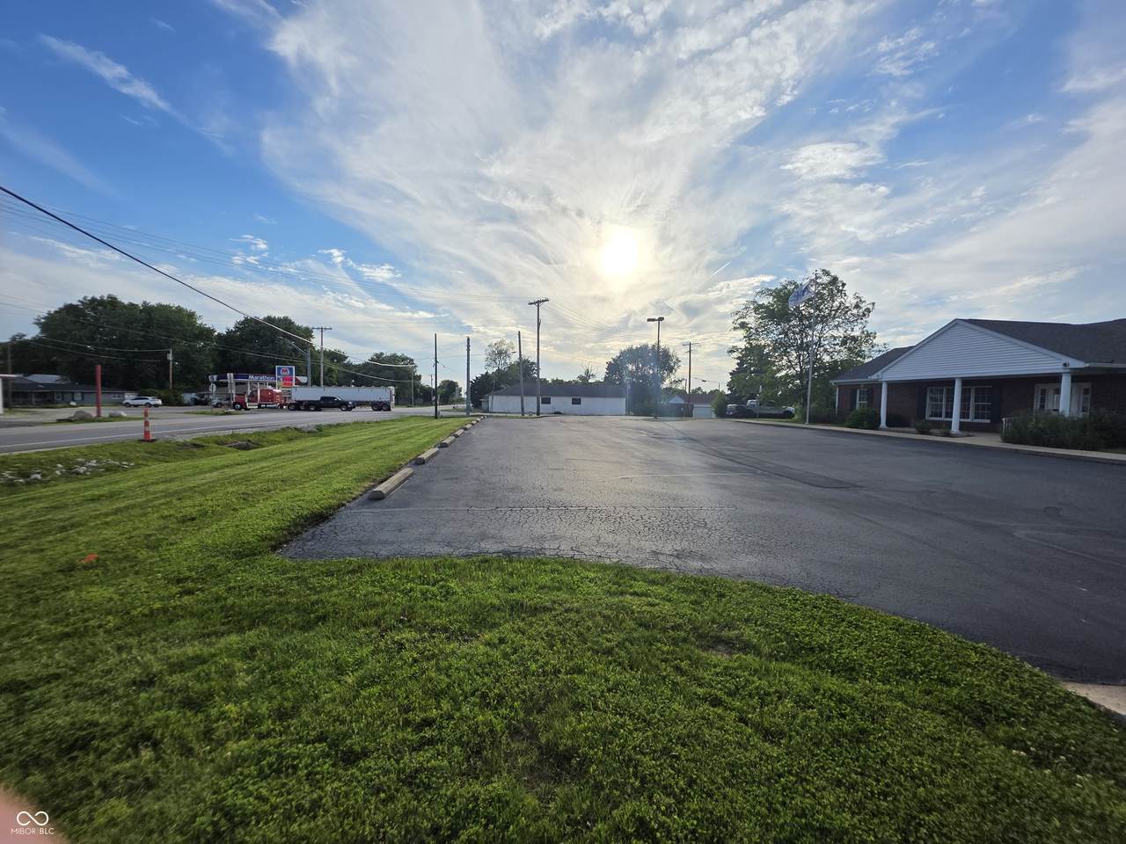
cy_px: 422
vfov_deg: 89.9
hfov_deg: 106.2
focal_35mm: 13
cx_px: 563
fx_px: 423
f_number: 1.9
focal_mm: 2.2
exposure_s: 1/3318
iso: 40
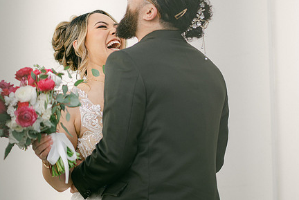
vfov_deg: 12.0
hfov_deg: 17.9
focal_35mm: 114
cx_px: 138
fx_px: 948
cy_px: 88
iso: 80
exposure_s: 1/2500
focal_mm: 85
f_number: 1.8
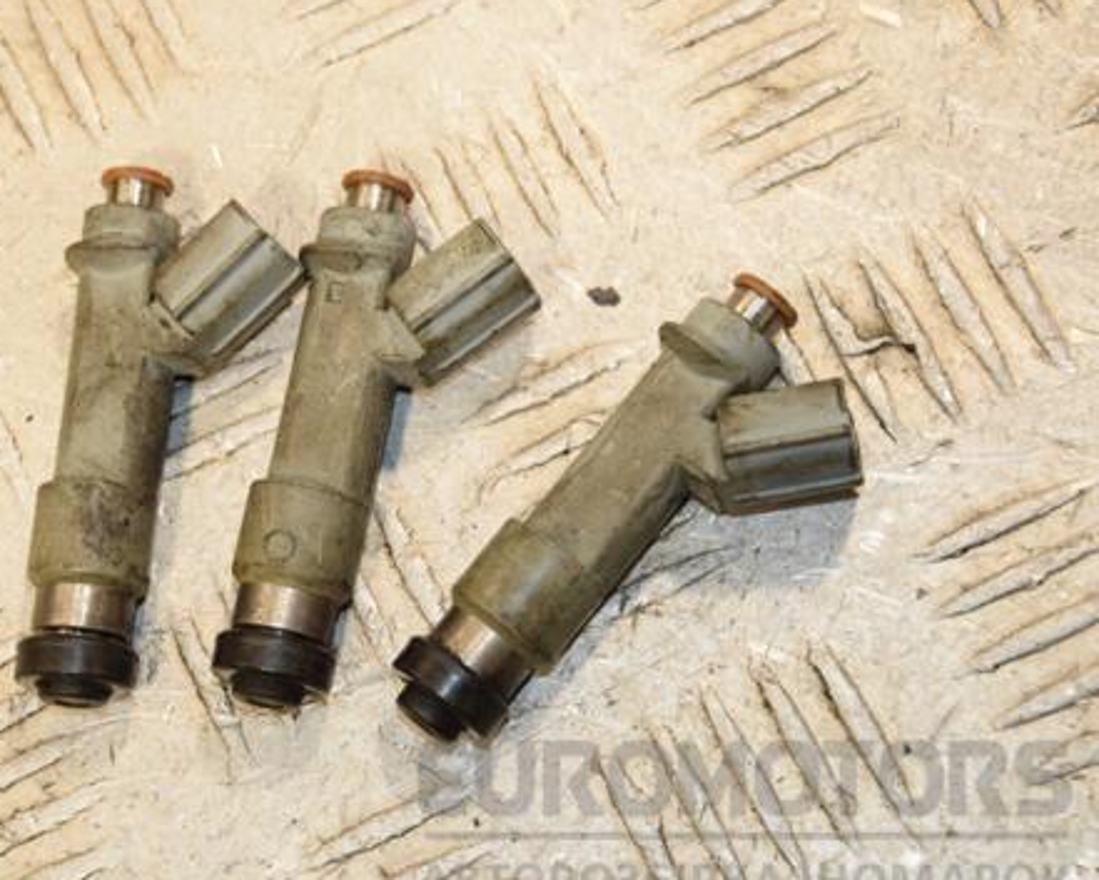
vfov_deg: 13.9
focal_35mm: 111
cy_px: 446
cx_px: 371
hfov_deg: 17.3
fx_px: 3611
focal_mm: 58
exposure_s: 1/200
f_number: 7.1
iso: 800
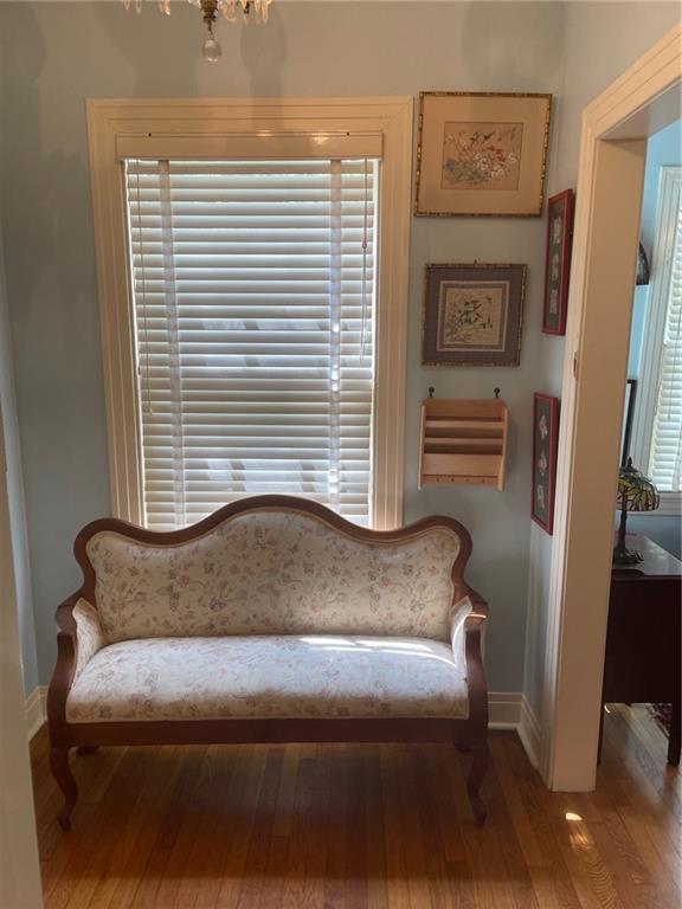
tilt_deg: -11.2
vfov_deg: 67.3
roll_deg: +0.2
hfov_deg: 53.1
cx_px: 341
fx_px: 683
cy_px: 454
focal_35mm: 26
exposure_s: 1/120
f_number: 1.6
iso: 64
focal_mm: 4.2
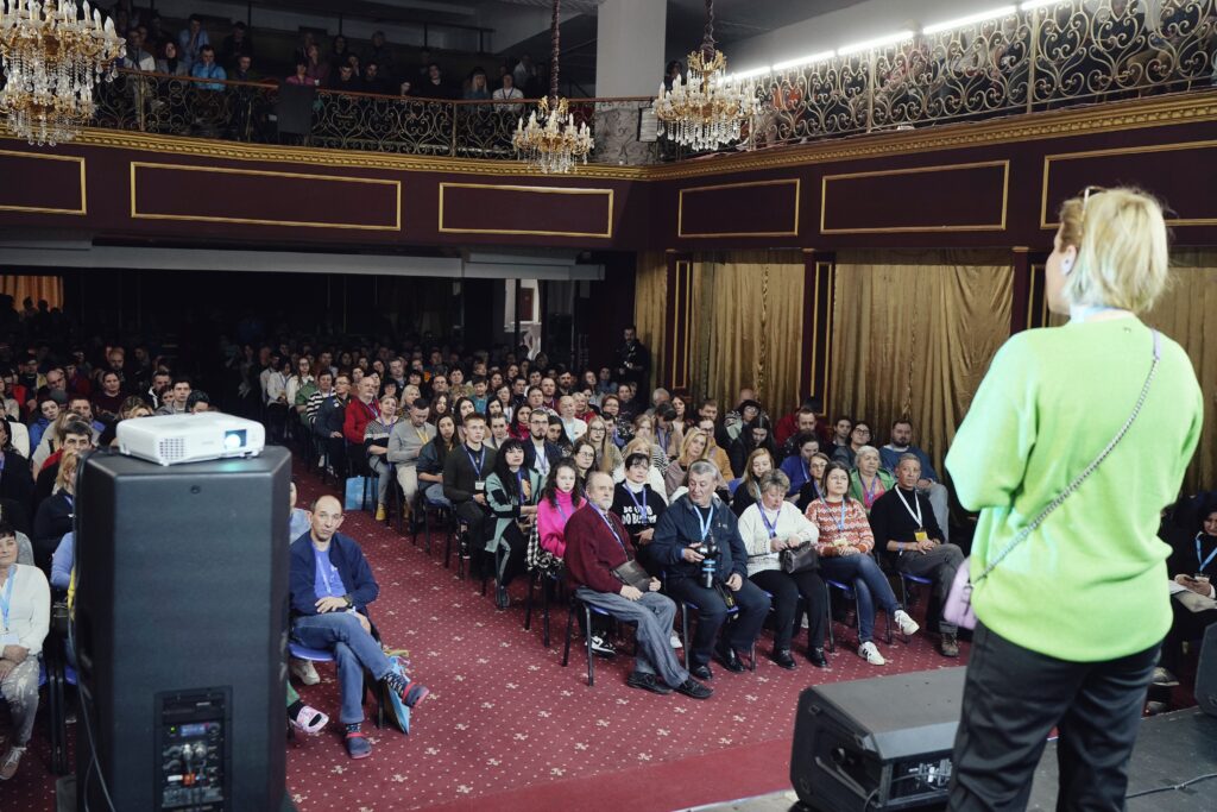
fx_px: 1183
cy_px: 406
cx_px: 608
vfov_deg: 37.9
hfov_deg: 54.4
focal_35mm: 35
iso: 1000
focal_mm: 35
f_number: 3.2
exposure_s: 1/160
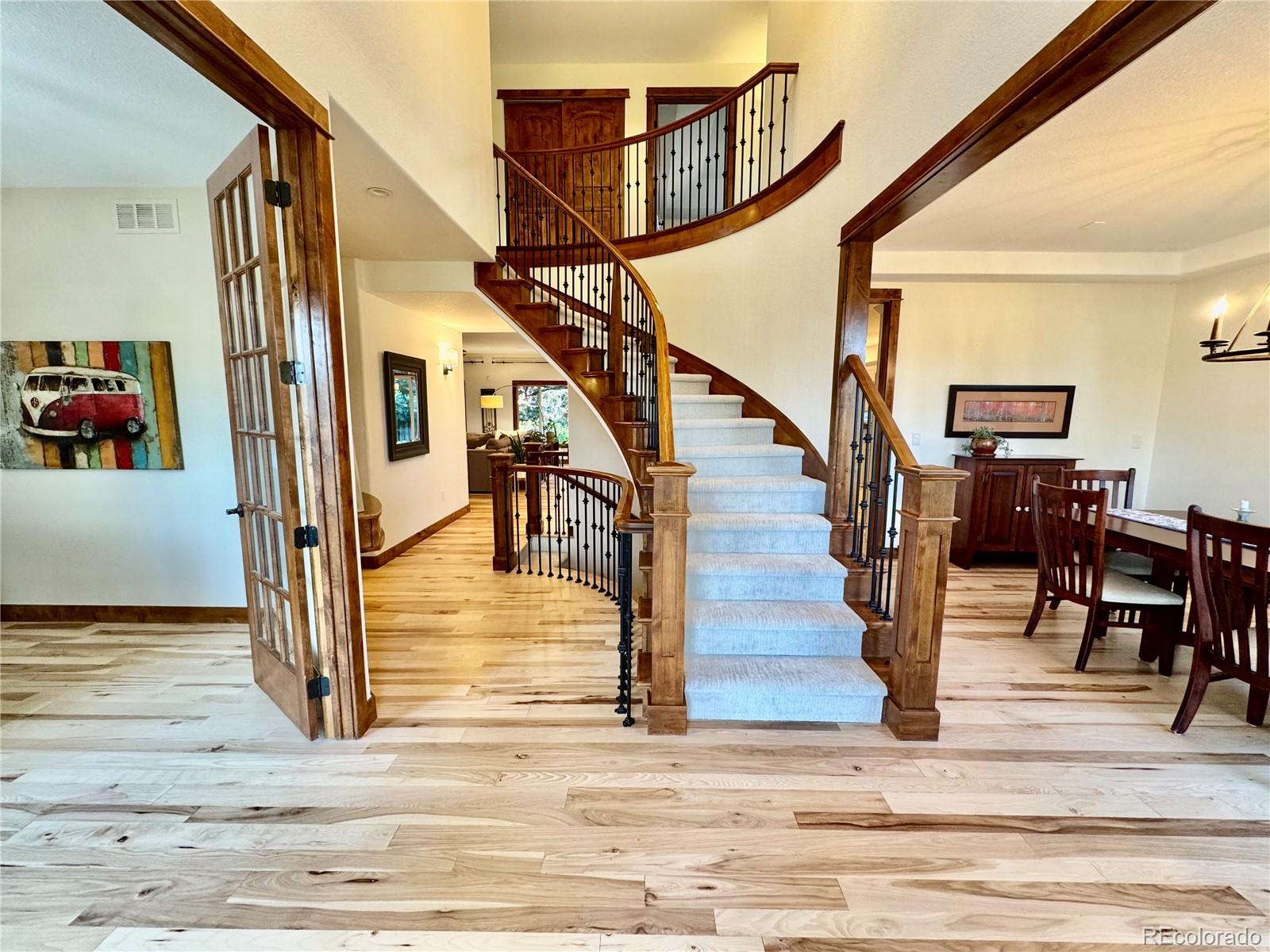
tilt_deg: -7.2
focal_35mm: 14
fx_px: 514
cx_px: 635
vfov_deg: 85.7
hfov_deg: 102.1
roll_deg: -0.6
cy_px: 476
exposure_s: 1/60
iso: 200
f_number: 2.2
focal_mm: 2.22
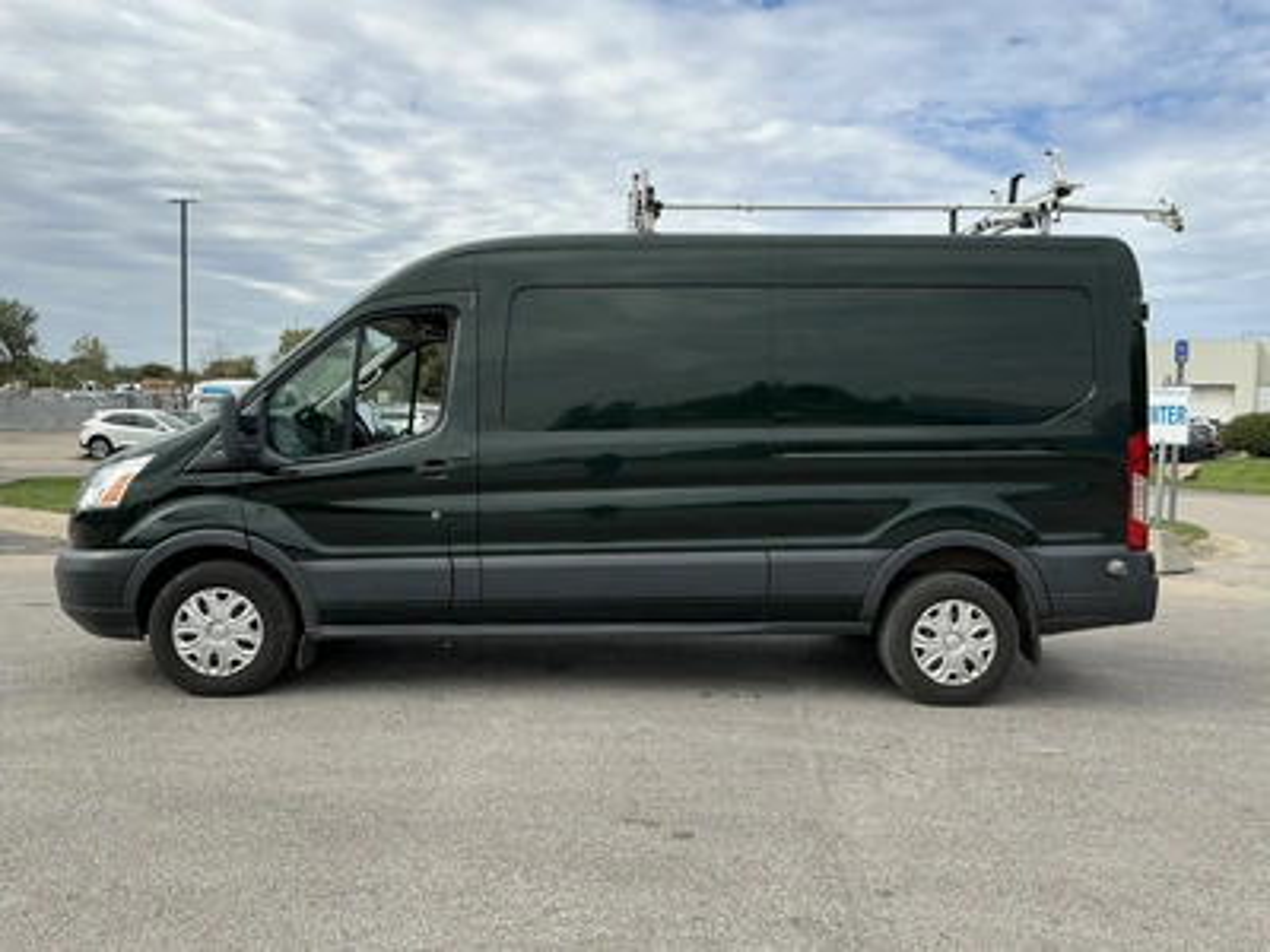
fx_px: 1027
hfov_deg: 63.4
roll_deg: -1.3
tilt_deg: -3.6
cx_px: 635
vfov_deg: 49.7
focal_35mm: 28
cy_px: 476
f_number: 1.8
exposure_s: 1/1675
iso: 25
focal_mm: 3
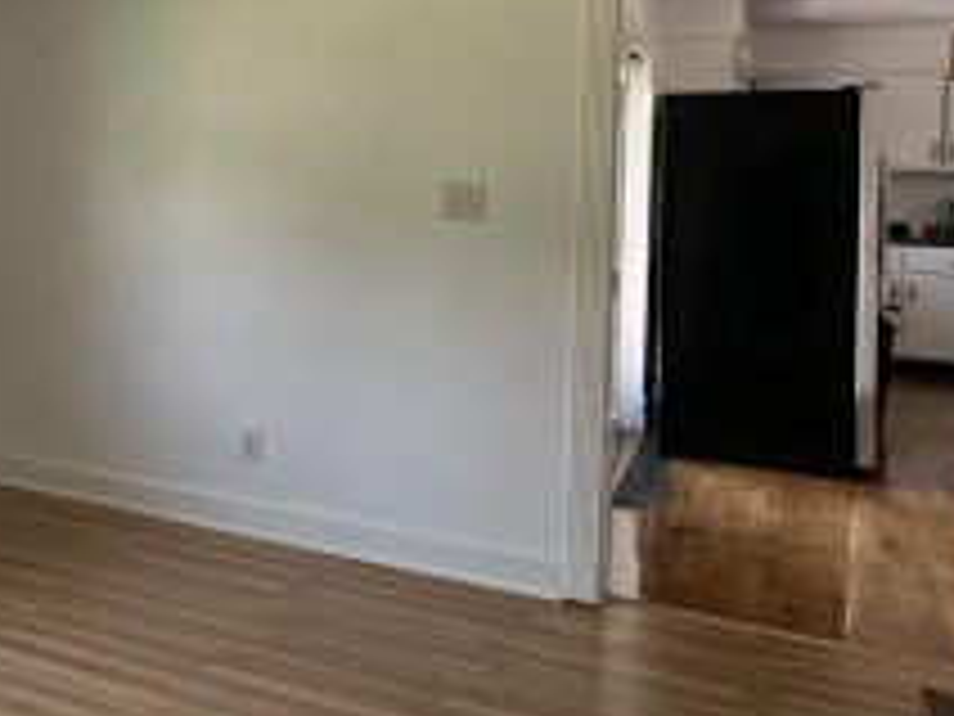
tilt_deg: -1.0
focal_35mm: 44
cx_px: -155
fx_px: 1213
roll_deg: -1.8
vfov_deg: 32.2
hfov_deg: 35.2
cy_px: 176
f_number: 2.2
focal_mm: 2.22
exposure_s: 1/120
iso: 80
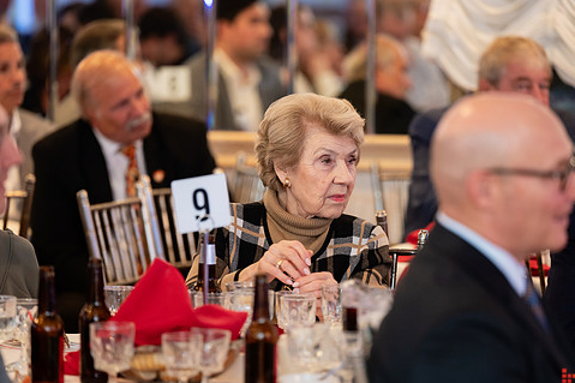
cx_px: 299
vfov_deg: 5.5
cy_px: 199
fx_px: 3960
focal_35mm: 248
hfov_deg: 8.3
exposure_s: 1/125
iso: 1250
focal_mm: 200
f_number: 3.2
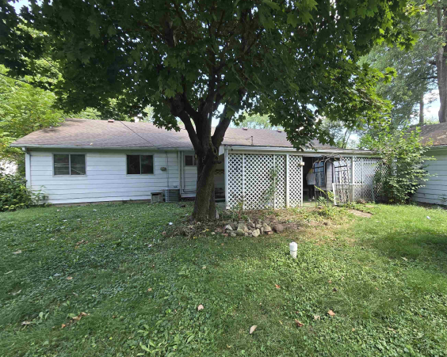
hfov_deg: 96.1
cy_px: 180
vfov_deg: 84.0
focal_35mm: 15
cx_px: 256
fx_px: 198
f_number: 2.2
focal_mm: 2.2
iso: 50
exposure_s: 1/120
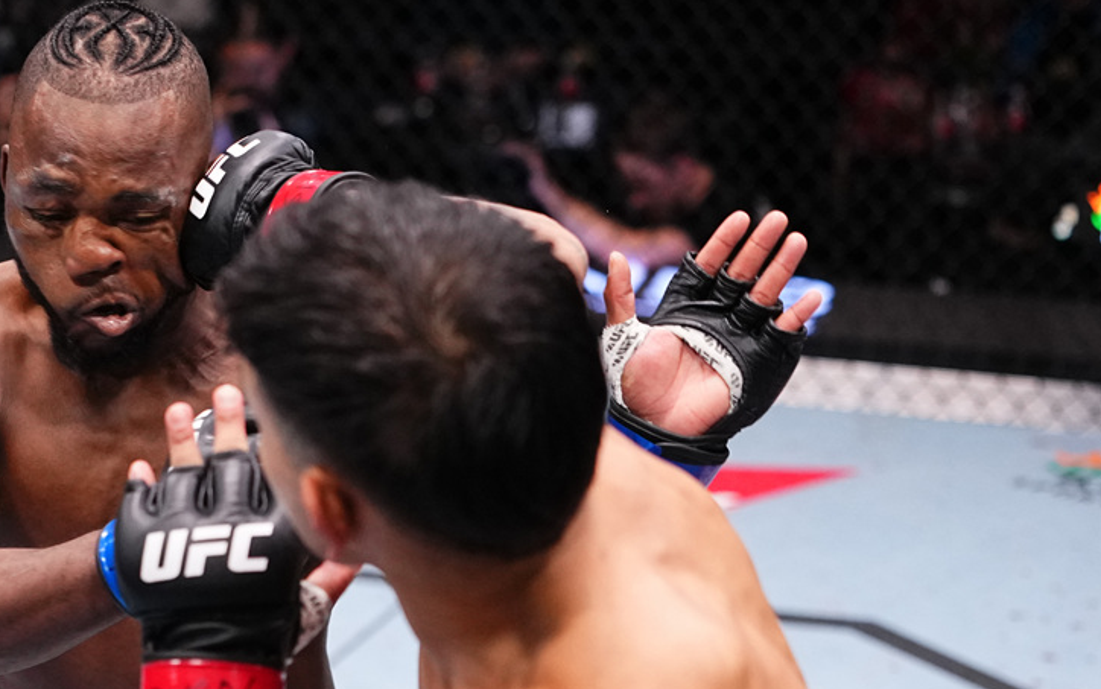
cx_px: 303
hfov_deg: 26.8
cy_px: 479
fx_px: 2281
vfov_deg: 17.1
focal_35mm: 76
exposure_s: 1/1250
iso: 2500
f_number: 2.2
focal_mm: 50
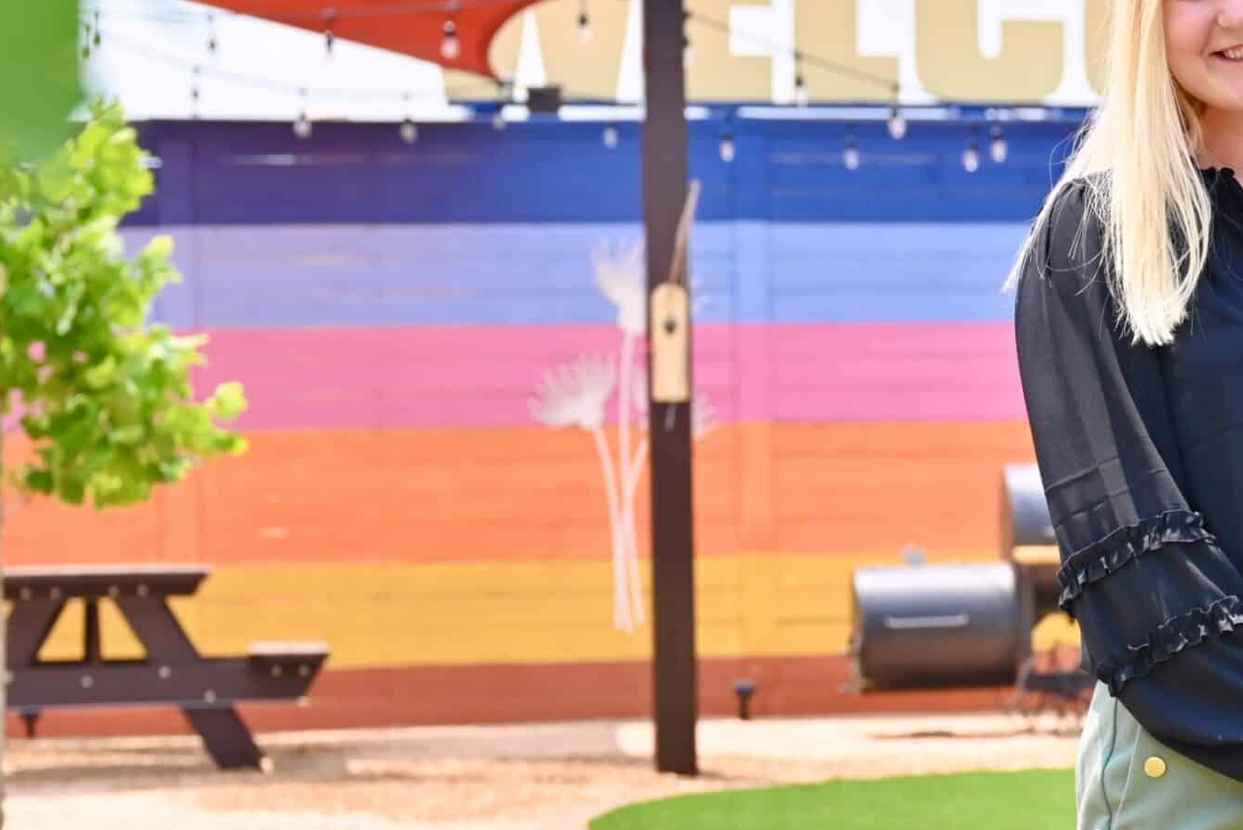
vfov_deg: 13.6
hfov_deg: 19.8
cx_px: 1134
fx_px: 3488
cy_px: 464
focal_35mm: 101
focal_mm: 53
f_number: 4.5
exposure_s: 1/1000
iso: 200
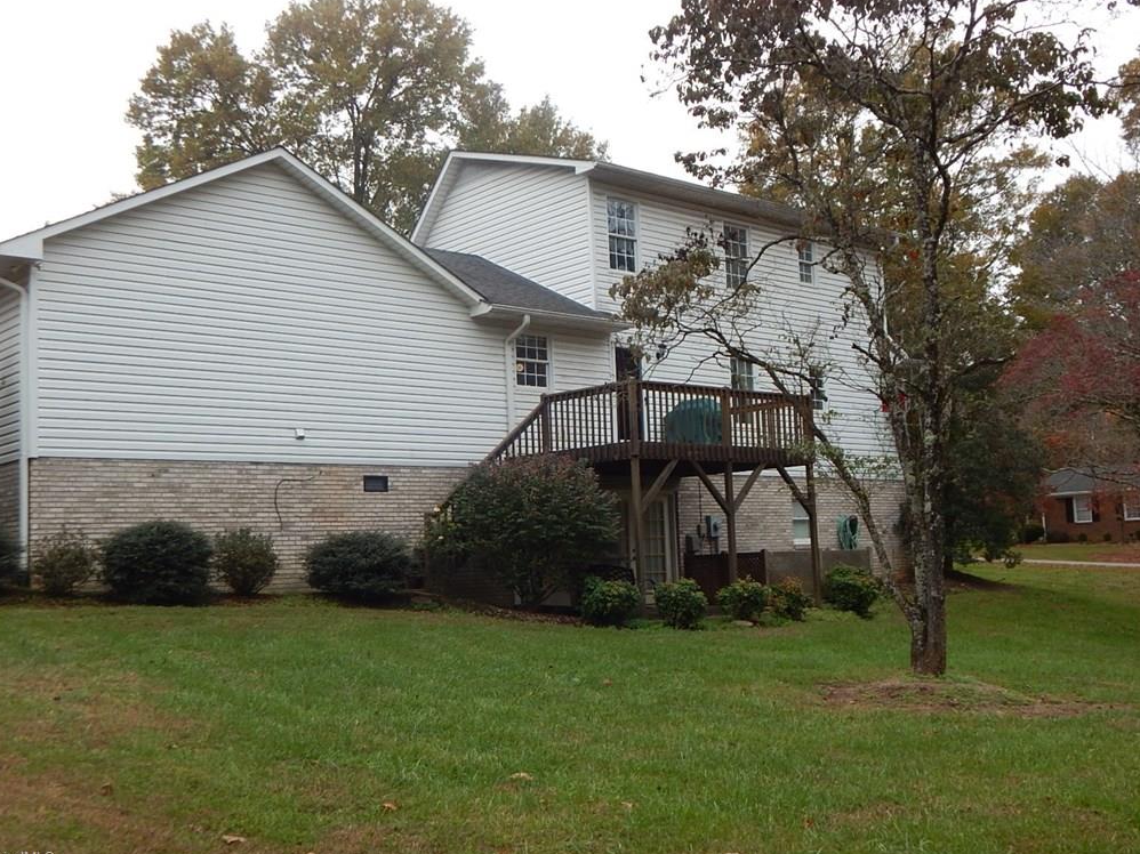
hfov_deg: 47.9
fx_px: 1284
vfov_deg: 36.8
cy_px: 430
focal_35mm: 39
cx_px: 557
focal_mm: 6.8
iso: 125
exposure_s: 1/500
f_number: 3.4
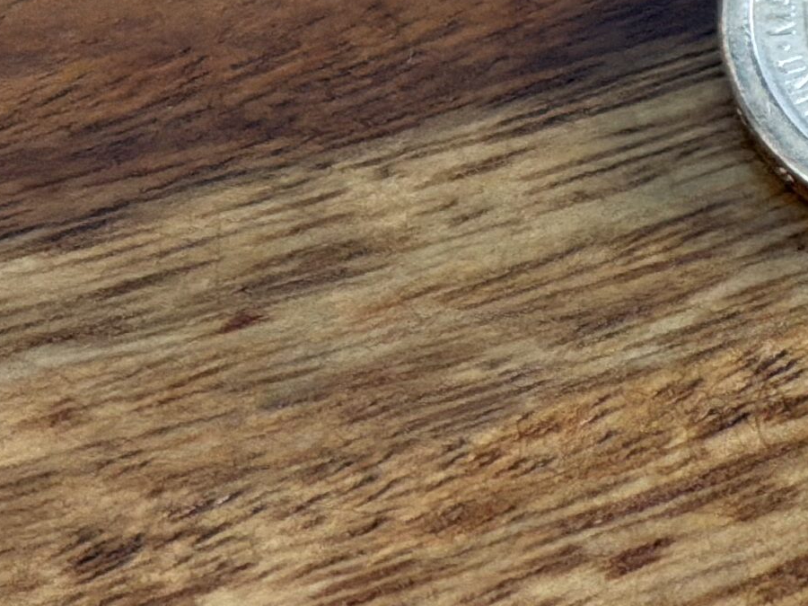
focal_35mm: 215
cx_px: 1660
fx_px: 5018
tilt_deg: -48.1
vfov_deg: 6.9
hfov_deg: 8.7
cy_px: -4
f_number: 1.78
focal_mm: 6.76
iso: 160
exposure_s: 1/60
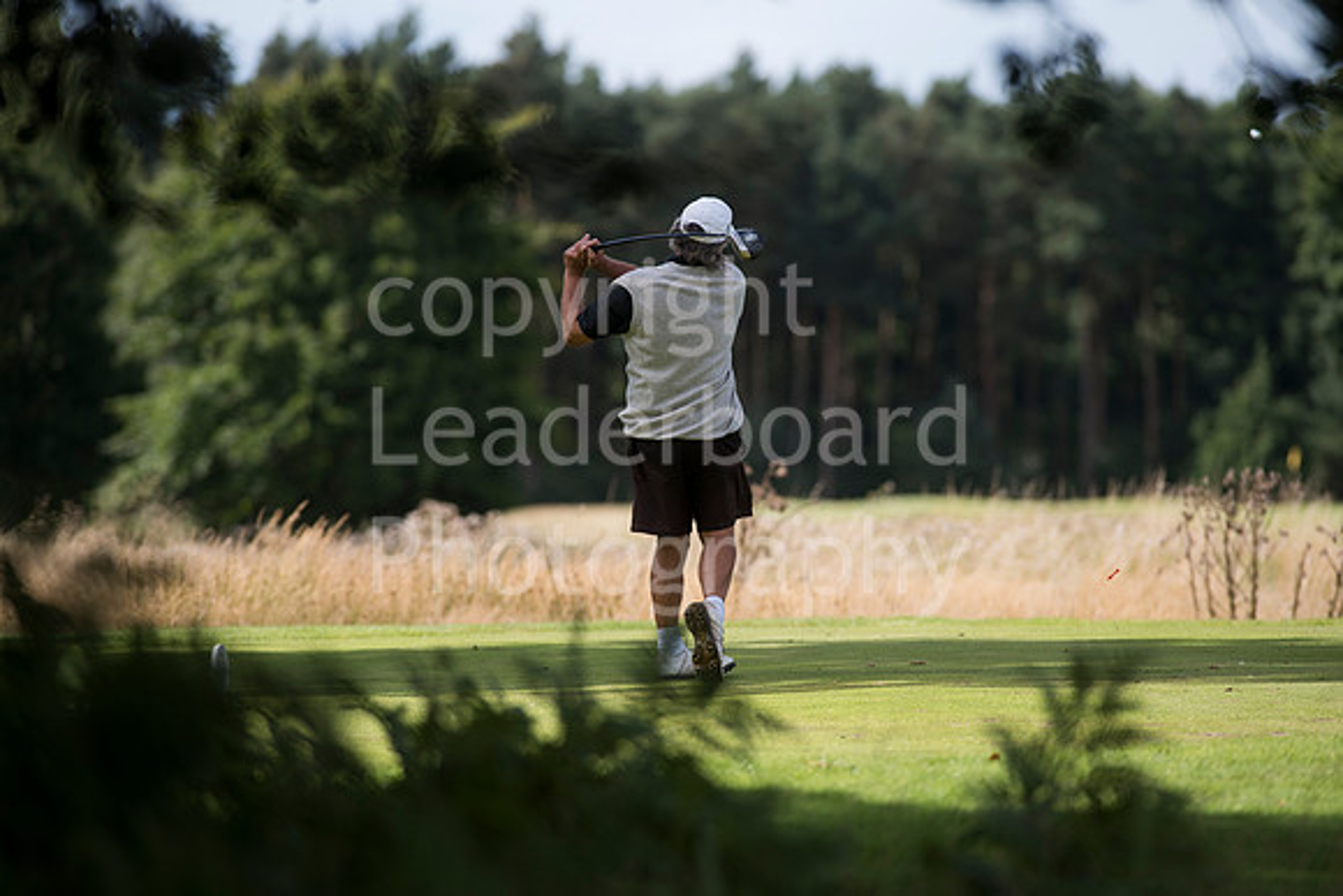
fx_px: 11194
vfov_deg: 4.6
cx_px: 672
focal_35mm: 300
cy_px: 448
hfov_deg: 6.9
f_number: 5.6
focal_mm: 300
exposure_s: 1/2000
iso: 320
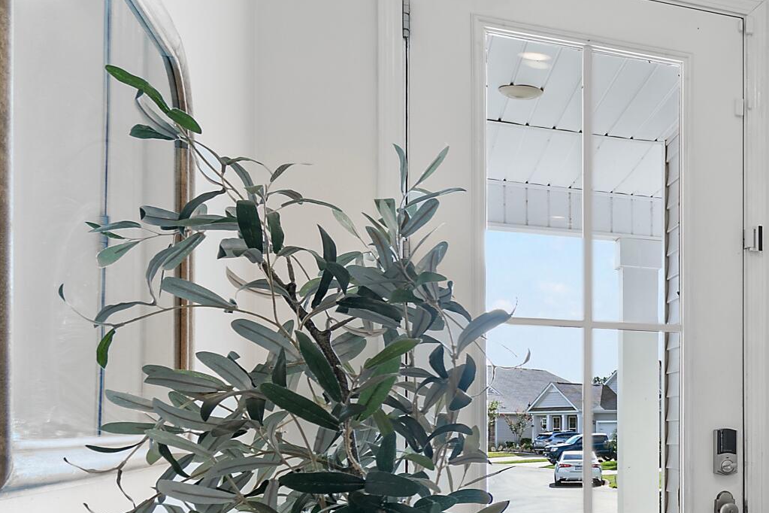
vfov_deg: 29.6
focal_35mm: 44
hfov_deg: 34.2
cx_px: 958
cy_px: 431
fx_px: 940
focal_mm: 10
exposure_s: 1/8
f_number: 8
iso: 100
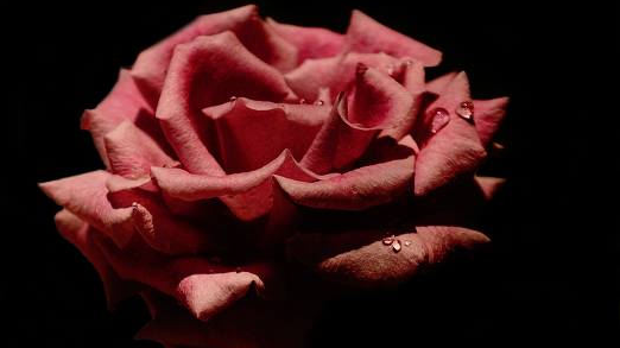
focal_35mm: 214
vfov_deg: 5.7
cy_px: 166
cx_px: 311
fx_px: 3509
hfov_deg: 10.1
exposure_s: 1/8000
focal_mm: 135
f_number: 5.6
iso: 1250
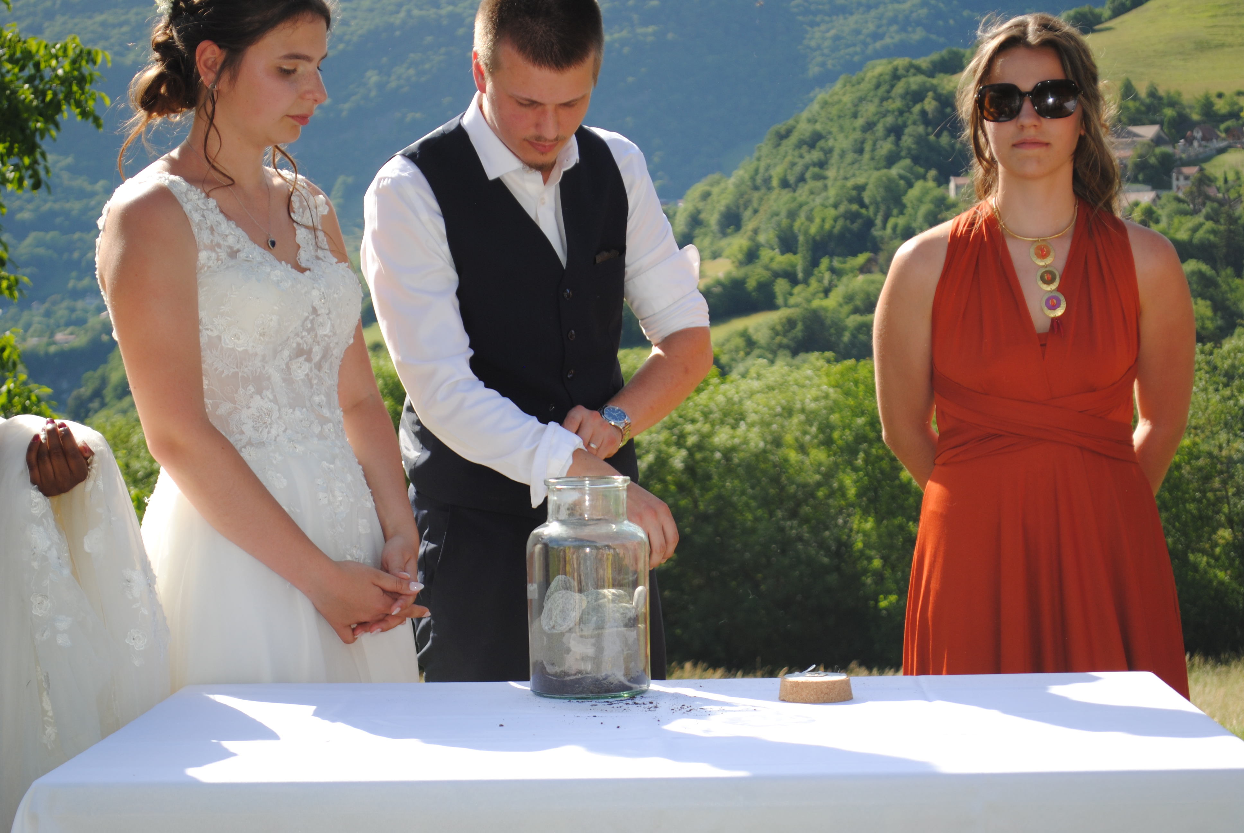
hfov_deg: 24.6
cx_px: 622
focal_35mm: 82
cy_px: 416
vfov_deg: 16.6
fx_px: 2854
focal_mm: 55
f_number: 6.3
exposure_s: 1/200
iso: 100
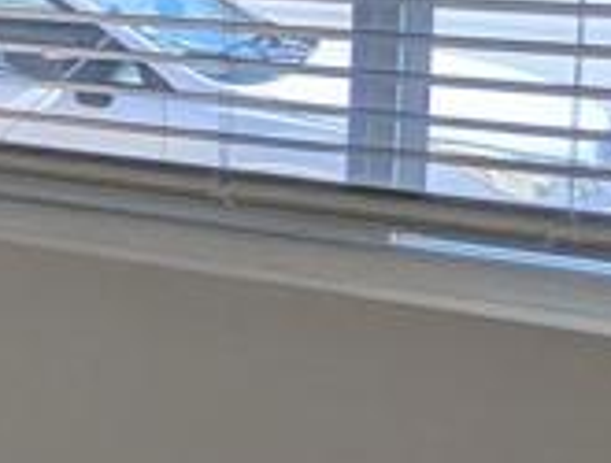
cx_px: -1203
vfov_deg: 14.6
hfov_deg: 11.5
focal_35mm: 99
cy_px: -80
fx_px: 1754
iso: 39
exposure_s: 1/297
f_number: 2.2
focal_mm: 2.35
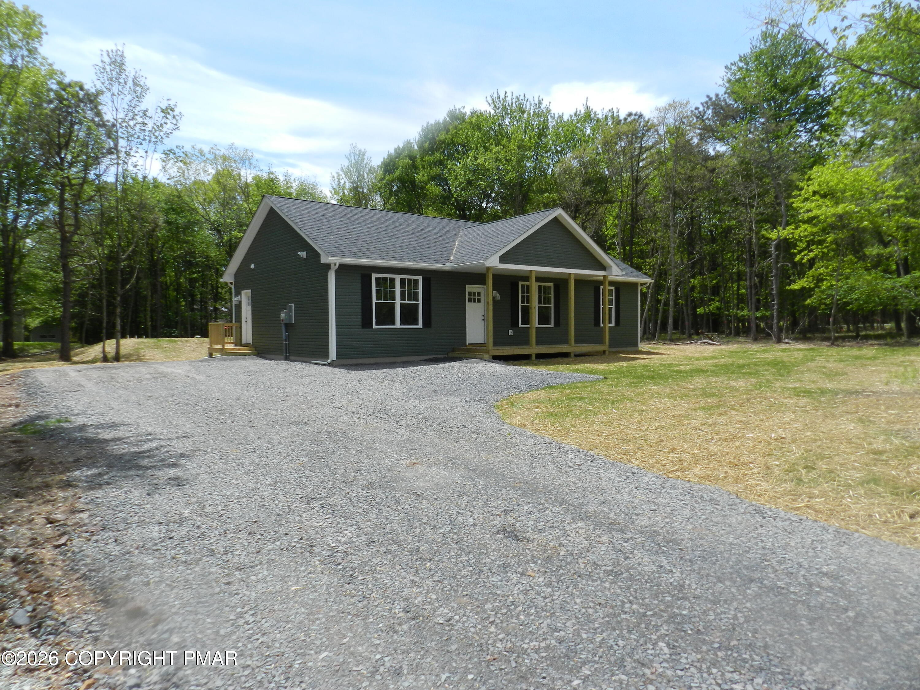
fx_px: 611
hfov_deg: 73.9
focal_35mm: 23
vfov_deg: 58.9
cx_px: 460
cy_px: 345
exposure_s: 1/800
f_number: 4
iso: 160
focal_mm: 4
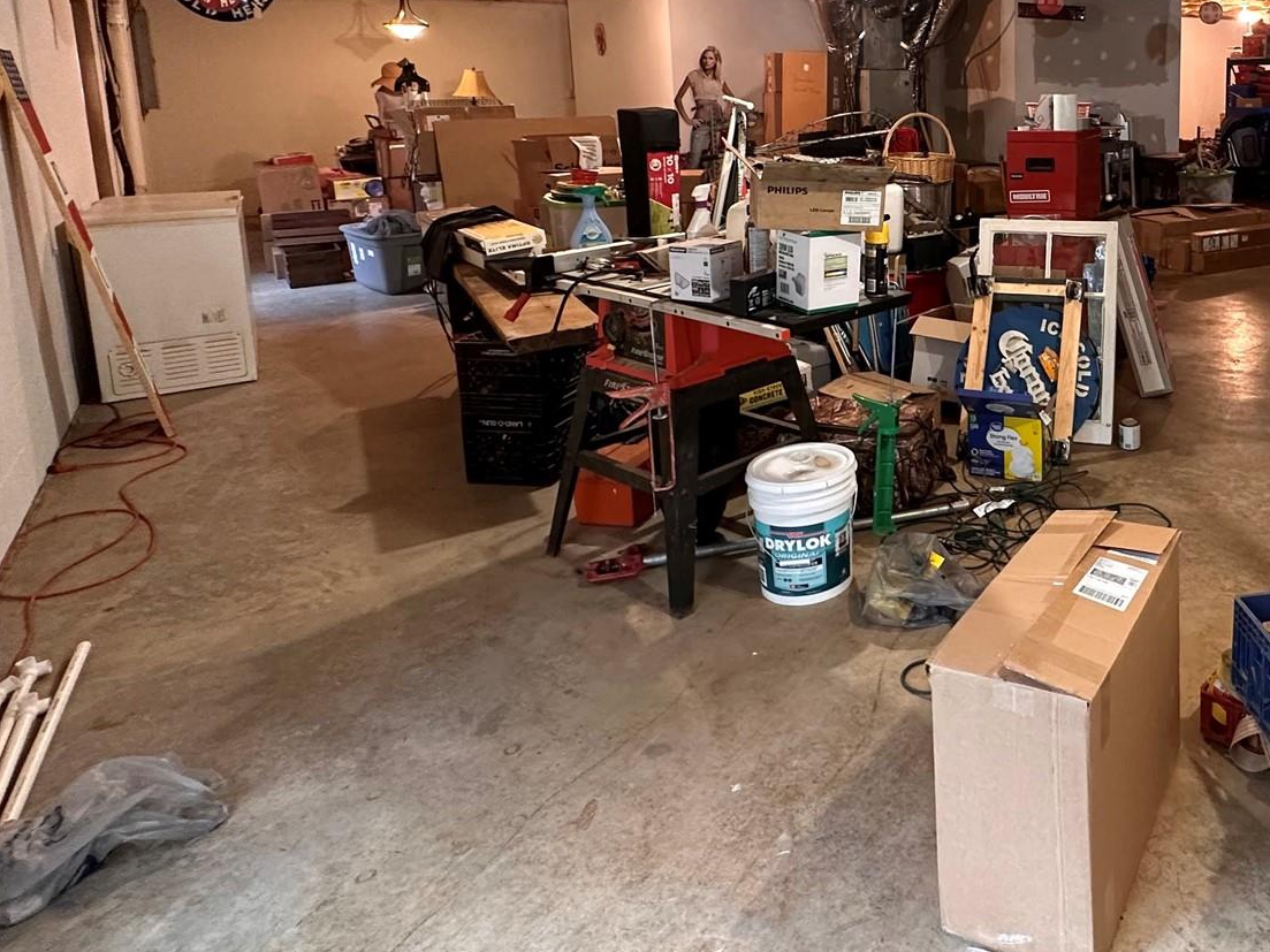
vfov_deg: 50.4
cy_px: 214
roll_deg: -0.2
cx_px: 1066
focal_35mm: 26
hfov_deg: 60.2
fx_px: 954
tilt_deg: -8.6
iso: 320
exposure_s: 1/60
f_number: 2.2
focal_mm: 2.22
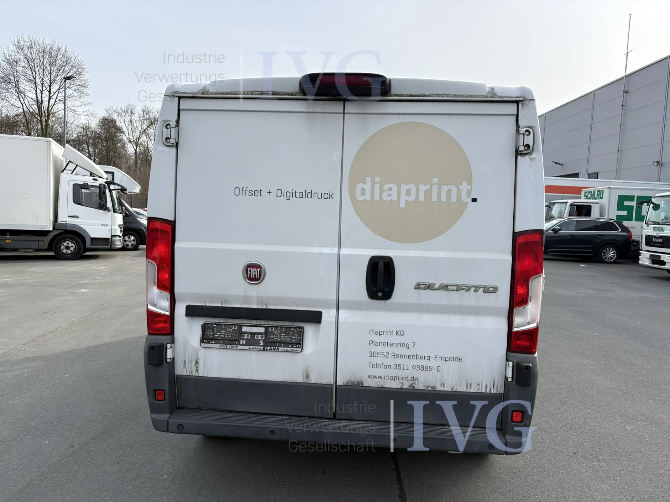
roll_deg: -1.5
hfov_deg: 67.3
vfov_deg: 53.1
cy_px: 251
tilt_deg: -2.6
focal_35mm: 26
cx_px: 335
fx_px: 503
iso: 50
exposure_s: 1/2283
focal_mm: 5.96
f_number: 1.6
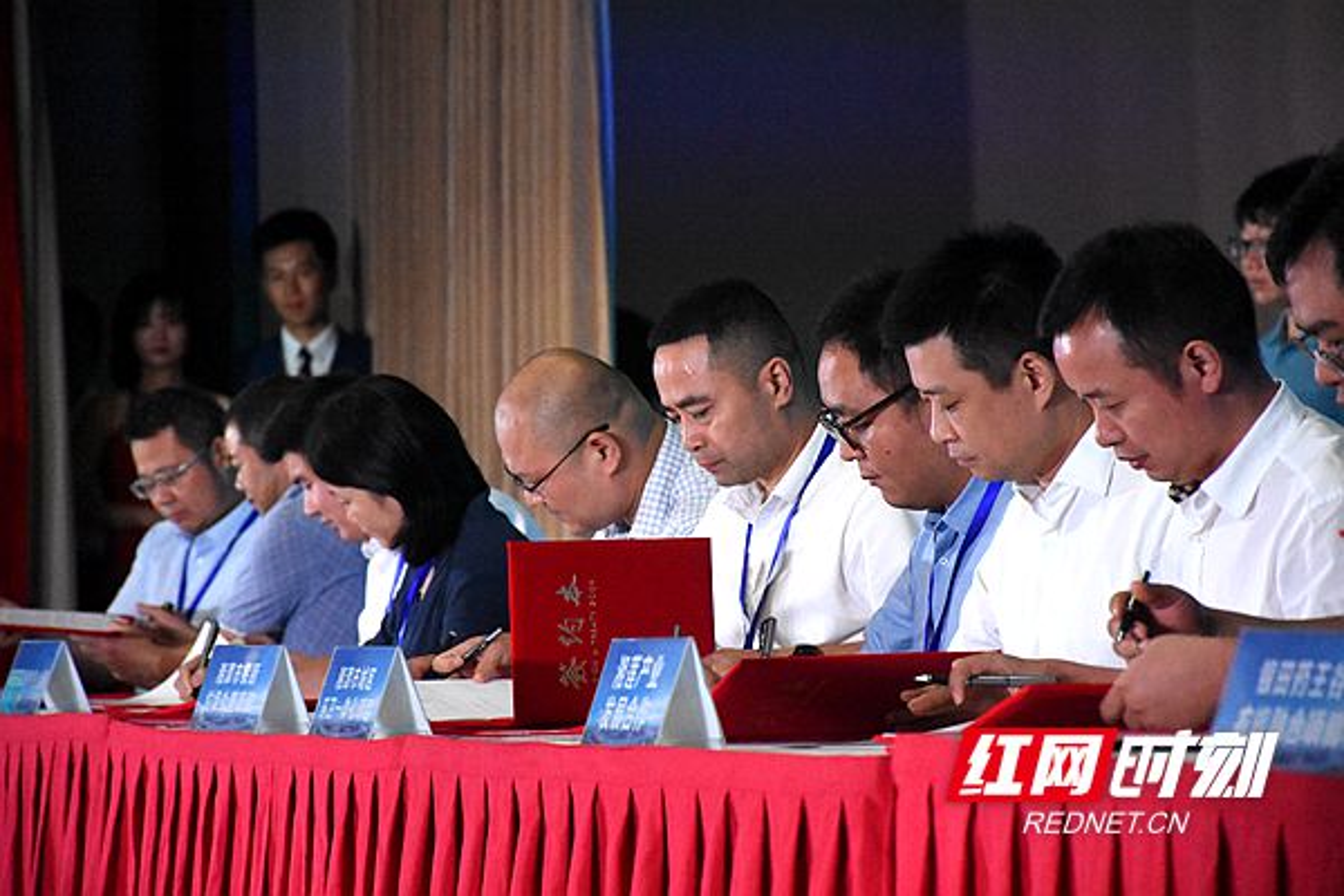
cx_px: 672
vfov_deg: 7.5
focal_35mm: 183
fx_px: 6831
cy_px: 448
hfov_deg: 11.2
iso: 10000
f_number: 5.6
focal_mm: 122
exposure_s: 1/2000
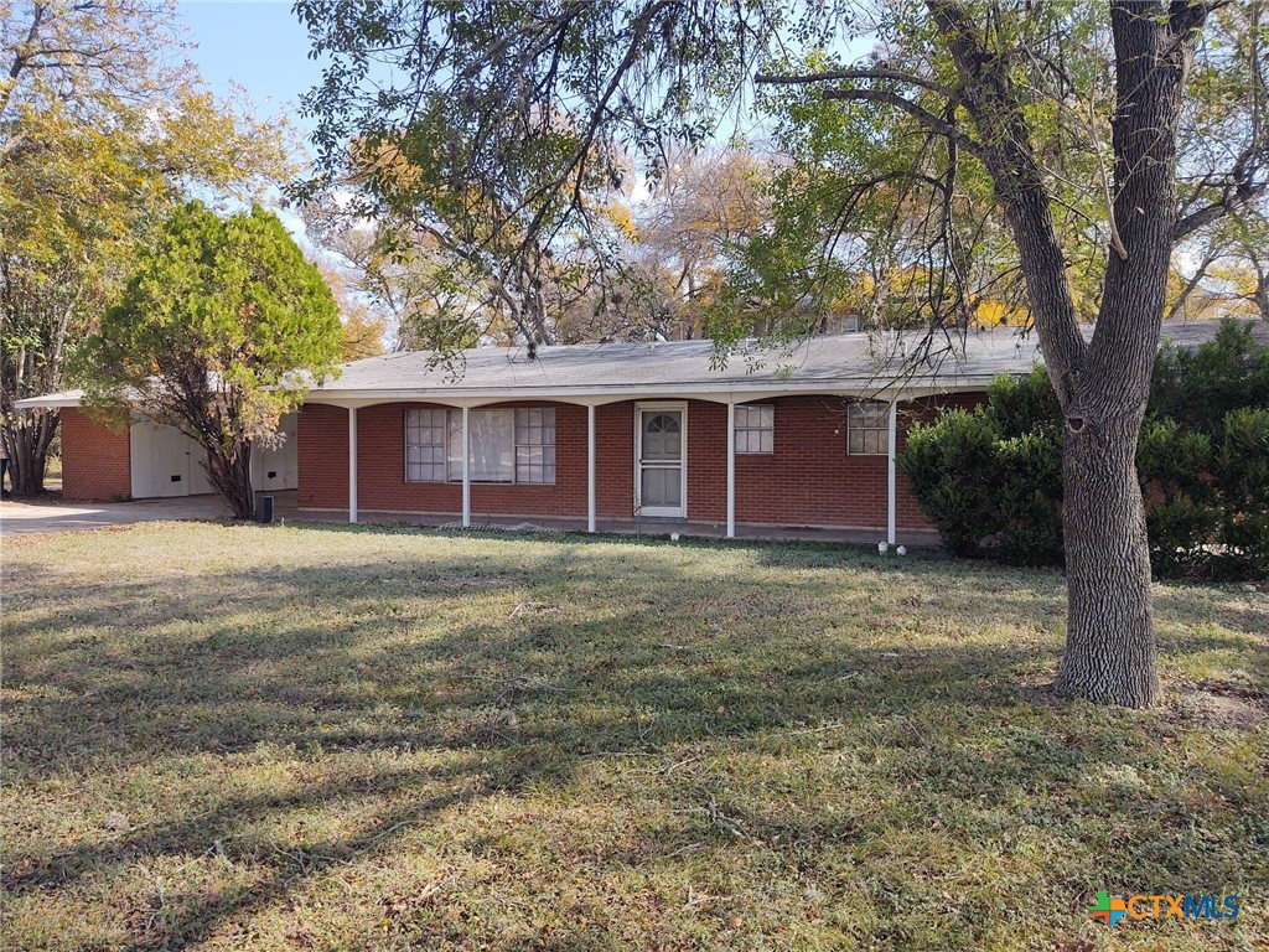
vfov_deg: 51.4
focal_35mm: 27
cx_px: 634
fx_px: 990
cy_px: 476
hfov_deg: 65.3
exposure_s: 1/2007
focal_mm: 4.75
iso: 100
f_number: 1.7
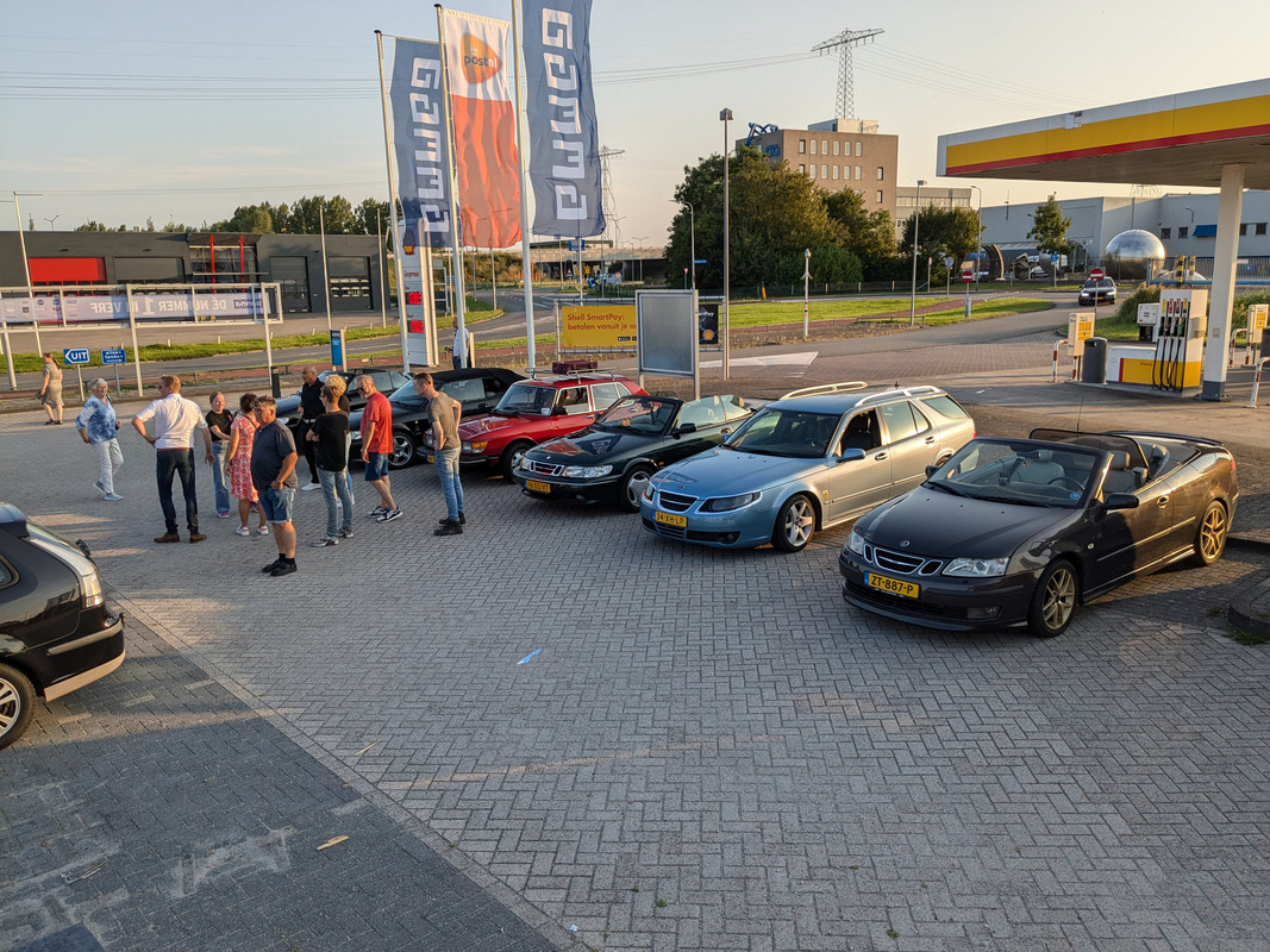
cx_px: 635
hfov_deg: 65.3
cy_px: 476
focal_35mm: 27
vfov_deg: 51.3
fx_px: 990
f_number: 1.73
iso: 50
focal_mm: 4.38
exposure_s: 1/1299
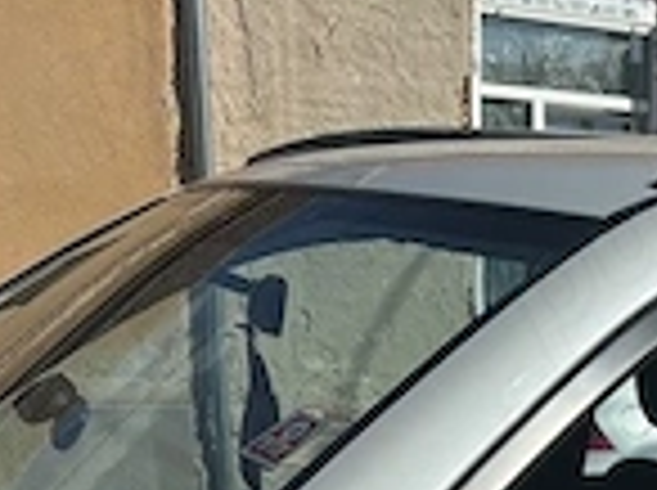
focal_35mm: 107
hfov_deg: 16.8
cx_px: 976
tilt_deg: -15.3
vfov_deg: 12.7
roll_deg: -2.9
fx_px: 2027
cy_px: 841
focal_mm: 5.96
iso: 50
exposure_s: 1/9091
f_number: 1.6
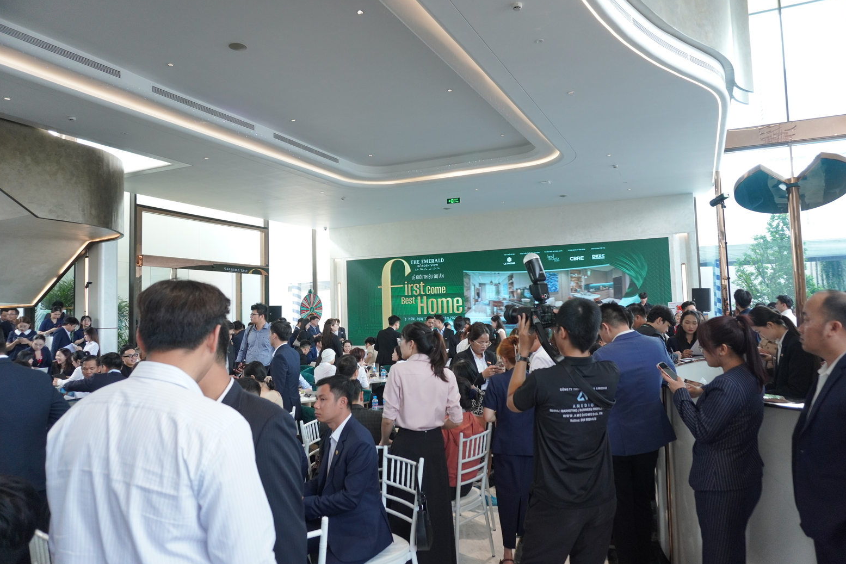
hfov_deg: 71.5
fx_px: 588
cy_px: 272
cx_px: 437
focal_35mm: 25
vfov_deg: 51.3
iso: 800
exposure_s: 1/125
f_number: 3.5
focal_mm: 16
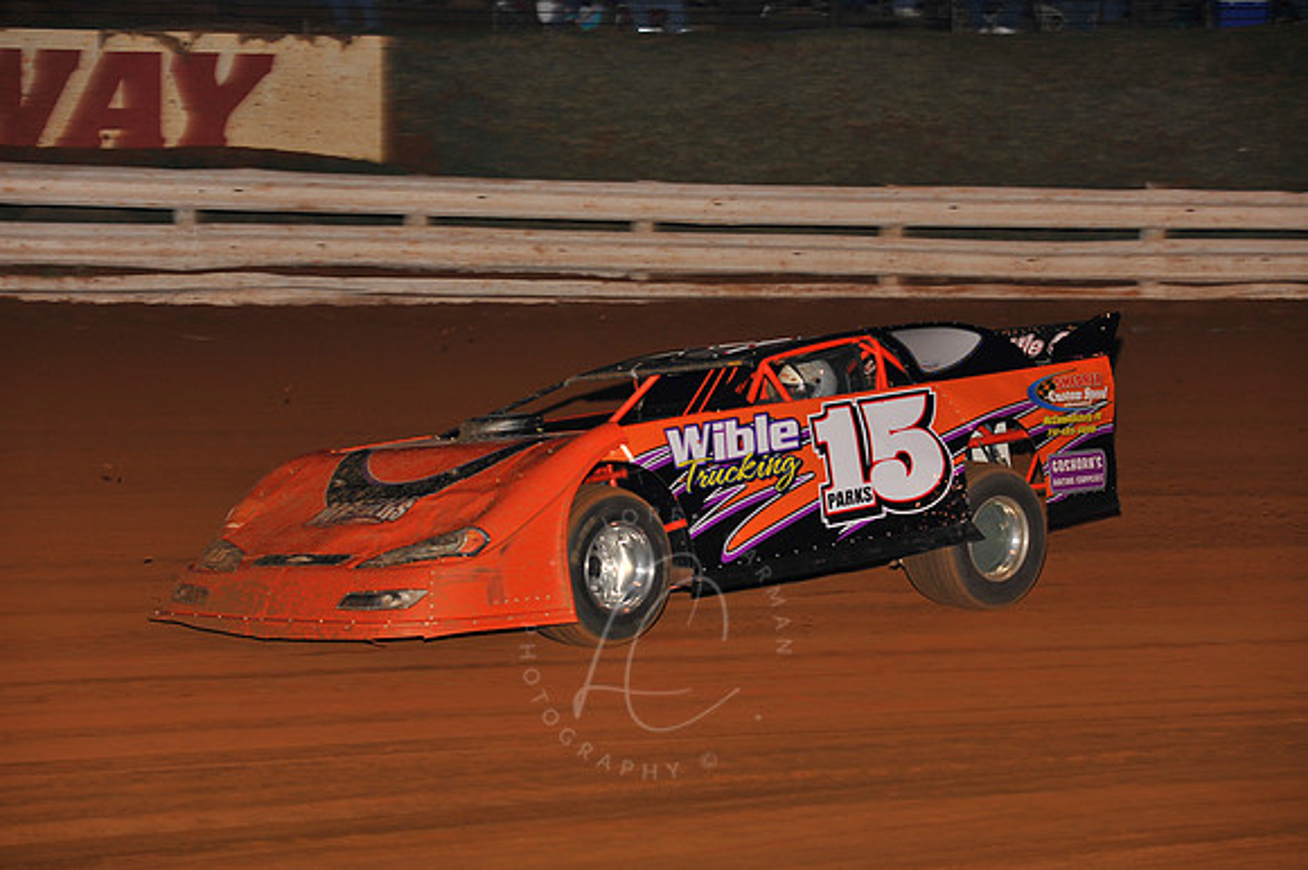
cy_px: 435
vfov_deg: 11.0
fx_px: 4539
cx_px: 654
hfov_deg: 16.4
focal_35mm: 125
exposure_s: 1/250
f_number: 5.6
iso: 500
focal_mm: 125
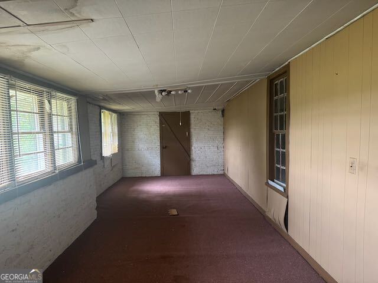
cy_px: 142
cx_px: 189
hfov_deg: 71.6
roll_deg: +1.0
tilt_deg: -3.5
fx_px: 262
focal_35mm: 24
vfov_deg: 56.8
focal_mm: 6.76
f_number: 1.78
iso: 500
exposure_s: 1/60
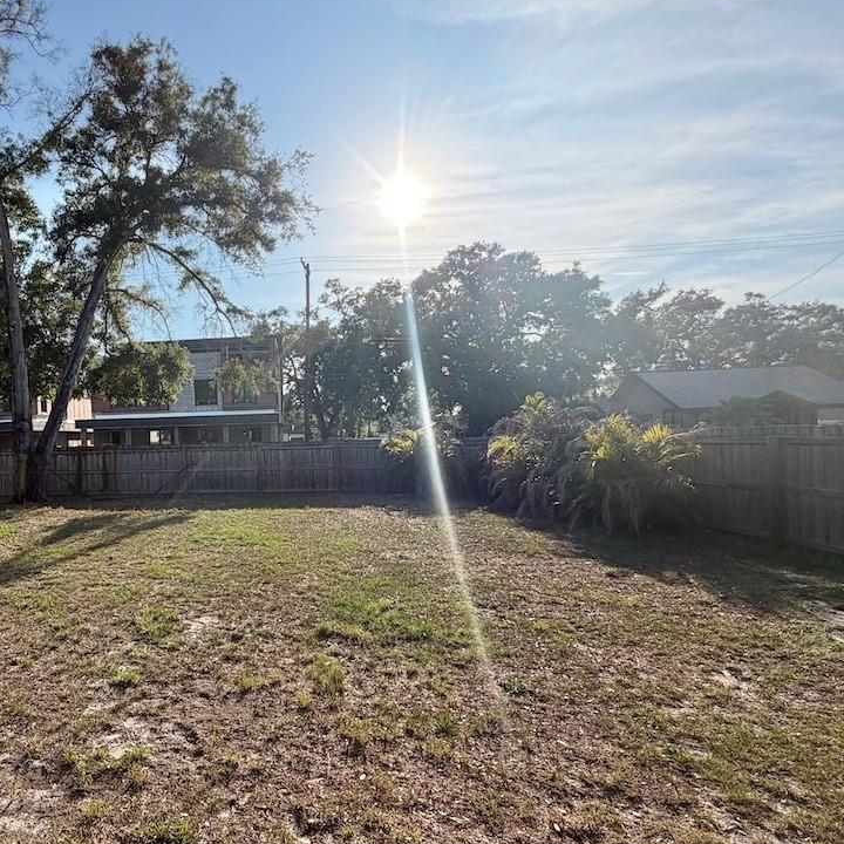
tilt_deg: -0.6
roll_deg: +1.3
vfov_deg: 69.5
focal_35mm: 22
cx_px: 225
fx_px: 607
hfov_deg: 65.9
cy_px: 461
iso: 32
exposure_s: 1/1189
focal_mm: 2.22
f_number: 2.2
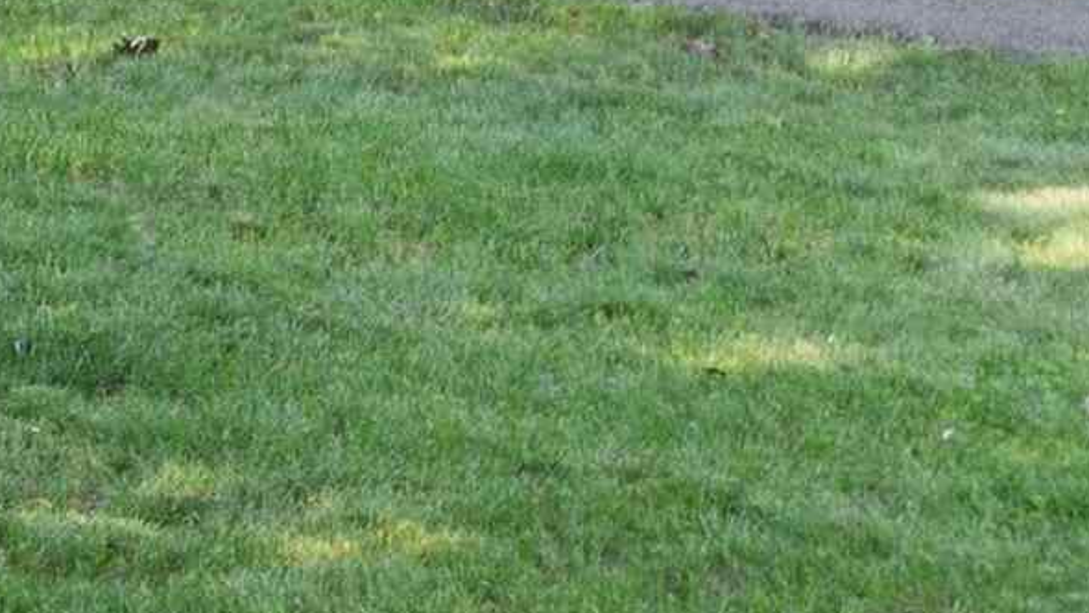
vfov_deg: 6.5
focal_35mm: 180
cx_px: -1263
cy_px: -703
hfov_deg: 10.7
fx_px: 5198
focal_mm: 22
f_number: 8
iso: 250
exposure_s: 1/60
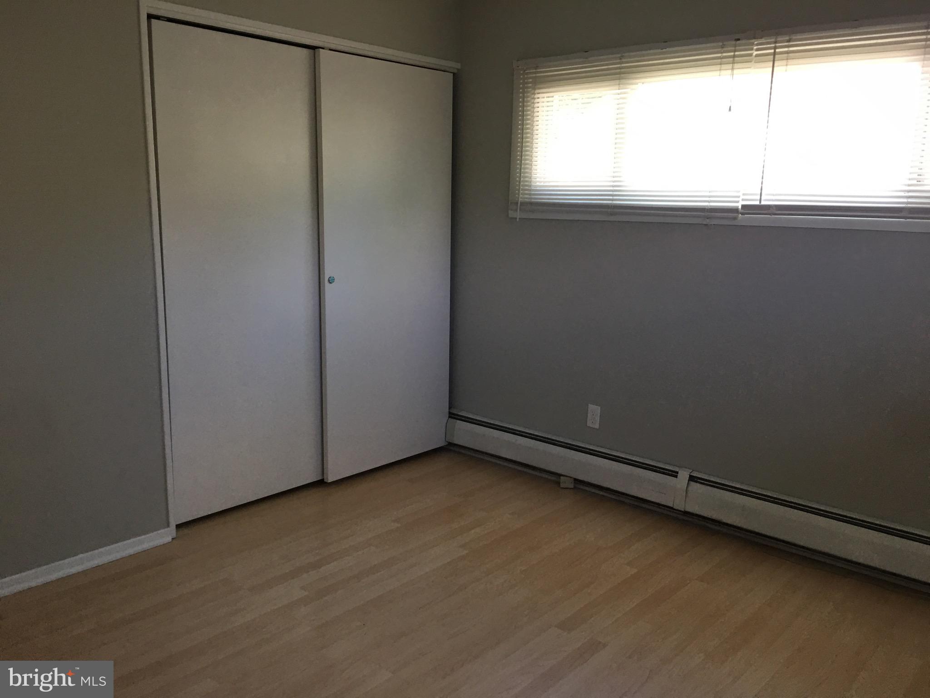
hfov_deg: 61.7
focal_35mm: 29
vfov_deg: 48.2
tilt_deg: -8.7
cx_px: 465
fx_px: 779
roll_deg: -0.4
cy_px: 349
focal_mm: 4.15
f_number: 2.2
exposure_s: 1/15
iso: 32
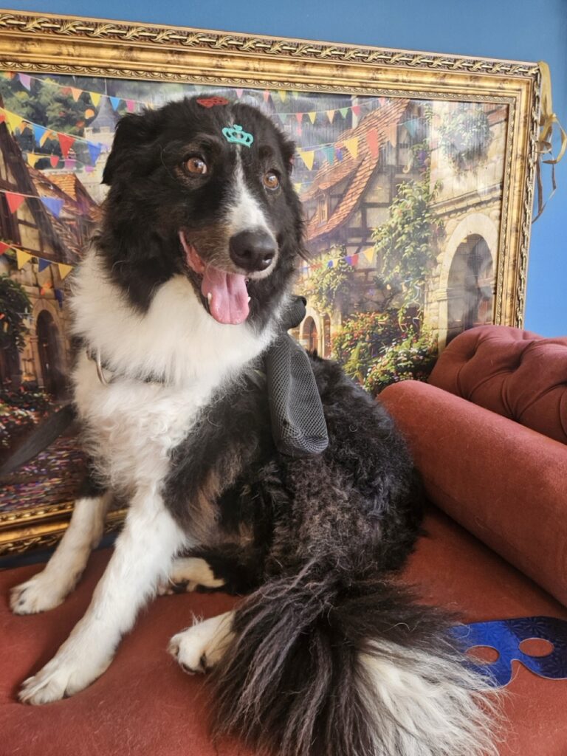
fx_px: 502
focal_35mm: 23
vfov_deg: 73.9
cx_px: 284
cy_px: 378
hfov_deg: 58.9
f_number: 1.8
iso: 125
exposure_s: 1/207
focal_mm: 5.4
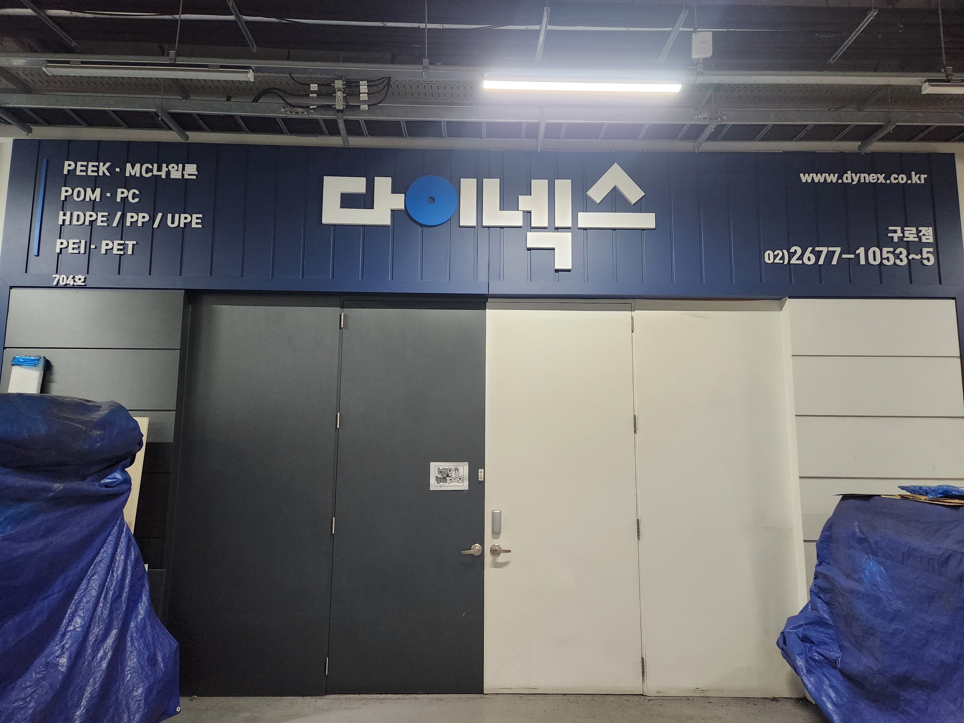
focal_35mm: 23
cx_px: 482
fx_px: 641
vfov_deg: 58.9
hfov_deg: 73.9
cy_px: 362
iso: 640
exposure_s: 1/120
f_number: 1.8
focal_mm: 5.4
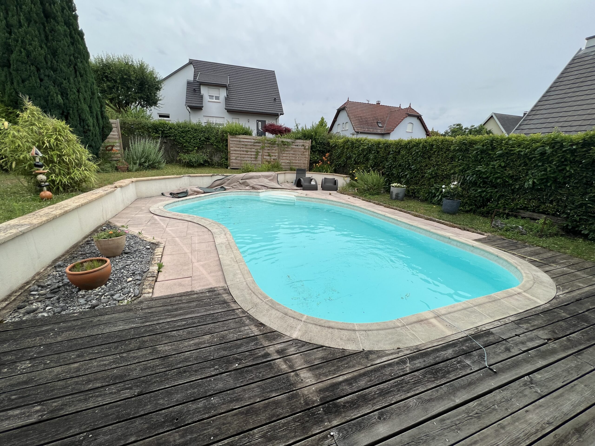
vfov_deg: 89.9
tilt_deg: -14.9
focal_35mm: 13
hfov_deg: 106.2
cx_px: 298
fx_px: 223
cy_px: 223
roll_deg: -1.9
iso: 32
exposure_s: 1/1043
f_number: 1.8
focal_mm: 1.57
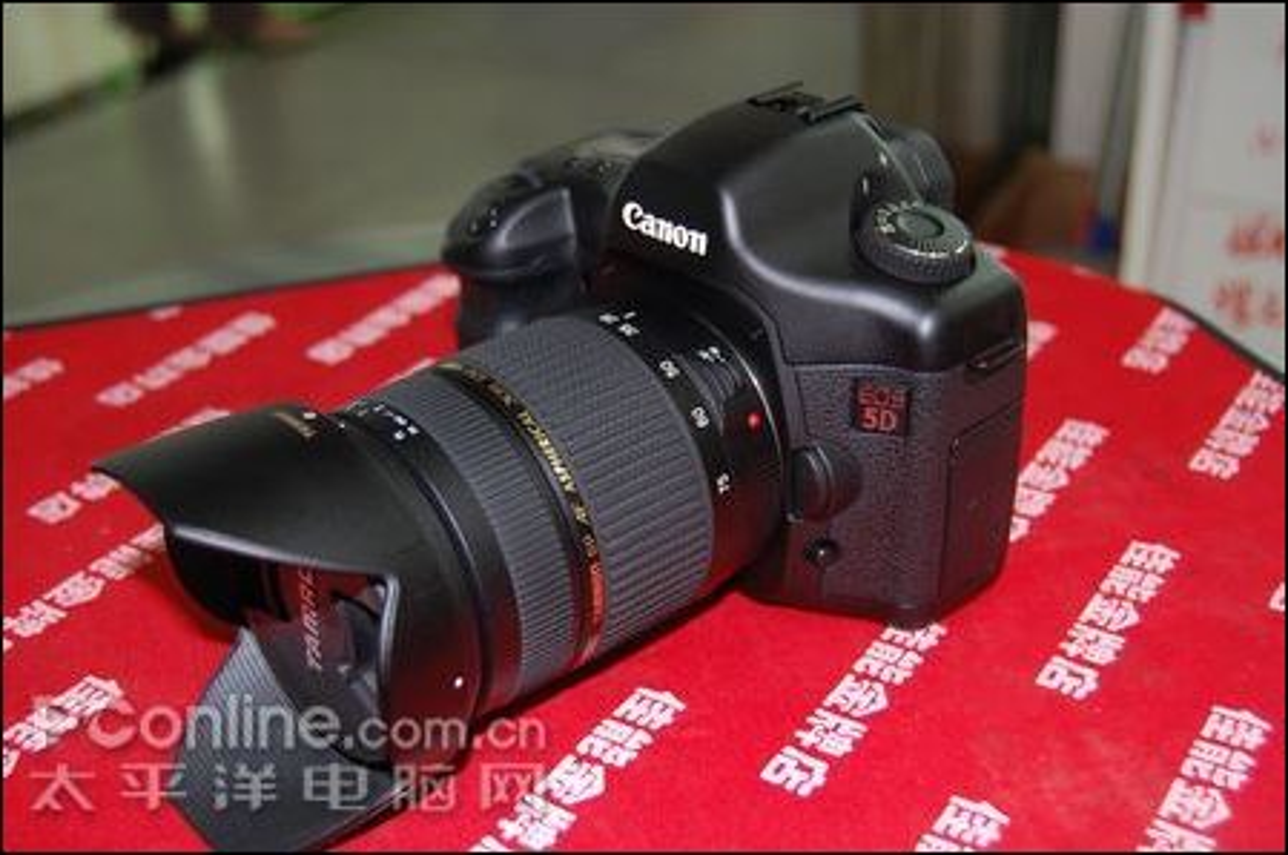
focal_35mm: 46
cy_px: 428
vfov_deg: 28.9
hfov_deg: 42.4
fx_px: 1661
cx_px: 644
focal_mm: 31
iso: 400
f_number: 4.5
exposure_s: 1/60
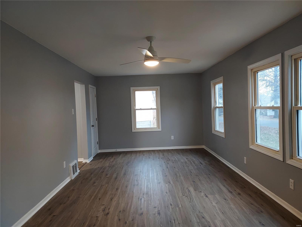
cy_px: 114
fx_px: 209
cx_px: 151
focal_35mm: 24
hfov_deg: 71.6
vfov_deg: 56.8
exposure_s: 1/60
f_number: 1.8
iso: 400
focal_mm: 4.6
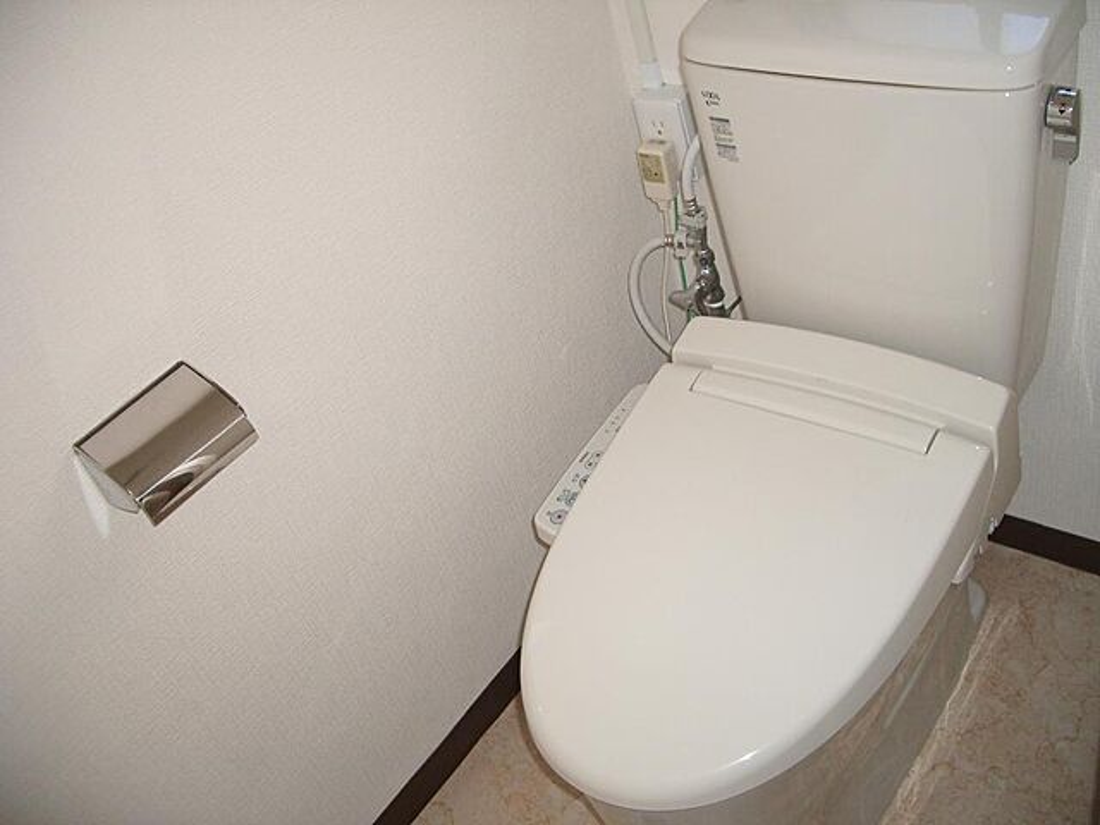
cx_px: 550
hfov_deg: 52.6
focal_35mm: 35
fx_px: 1112
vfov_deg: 40.7
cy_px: 412
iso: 200
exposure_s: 1/60
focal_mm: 5.8
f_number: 2.6
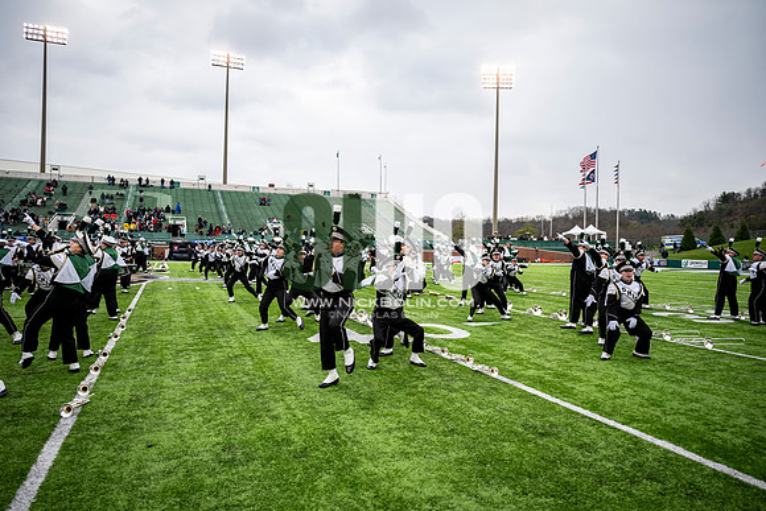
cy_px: 256
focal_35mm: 24
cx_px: 383
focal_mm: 24
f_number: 2.8
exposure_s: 1/500
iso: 100
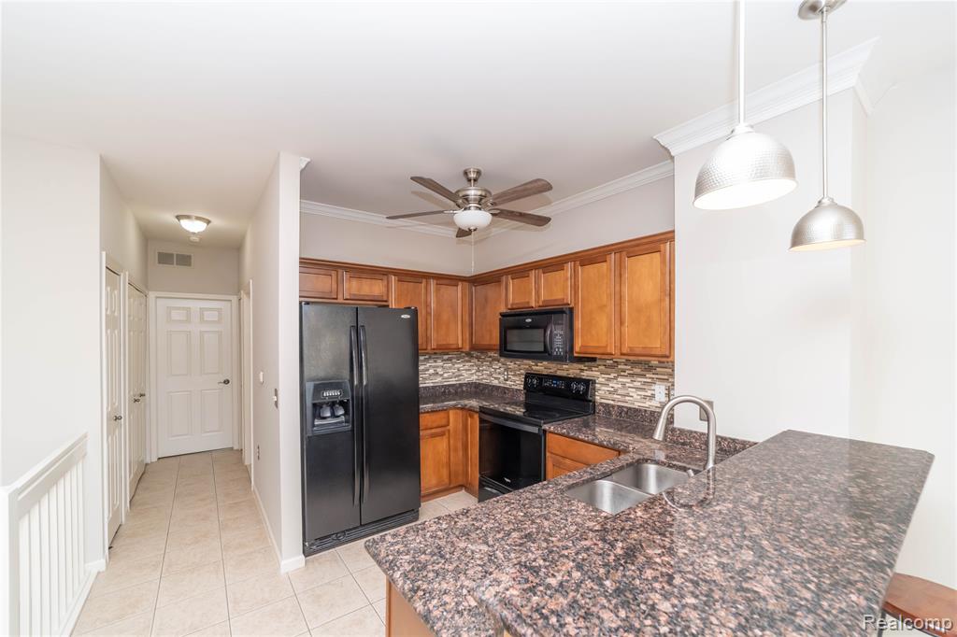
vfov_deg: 81.2
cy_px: 318
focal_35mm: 14
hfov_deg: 104.3
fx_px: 372
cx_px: 478
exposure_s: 1/60
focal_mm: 14
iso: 640
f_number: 8
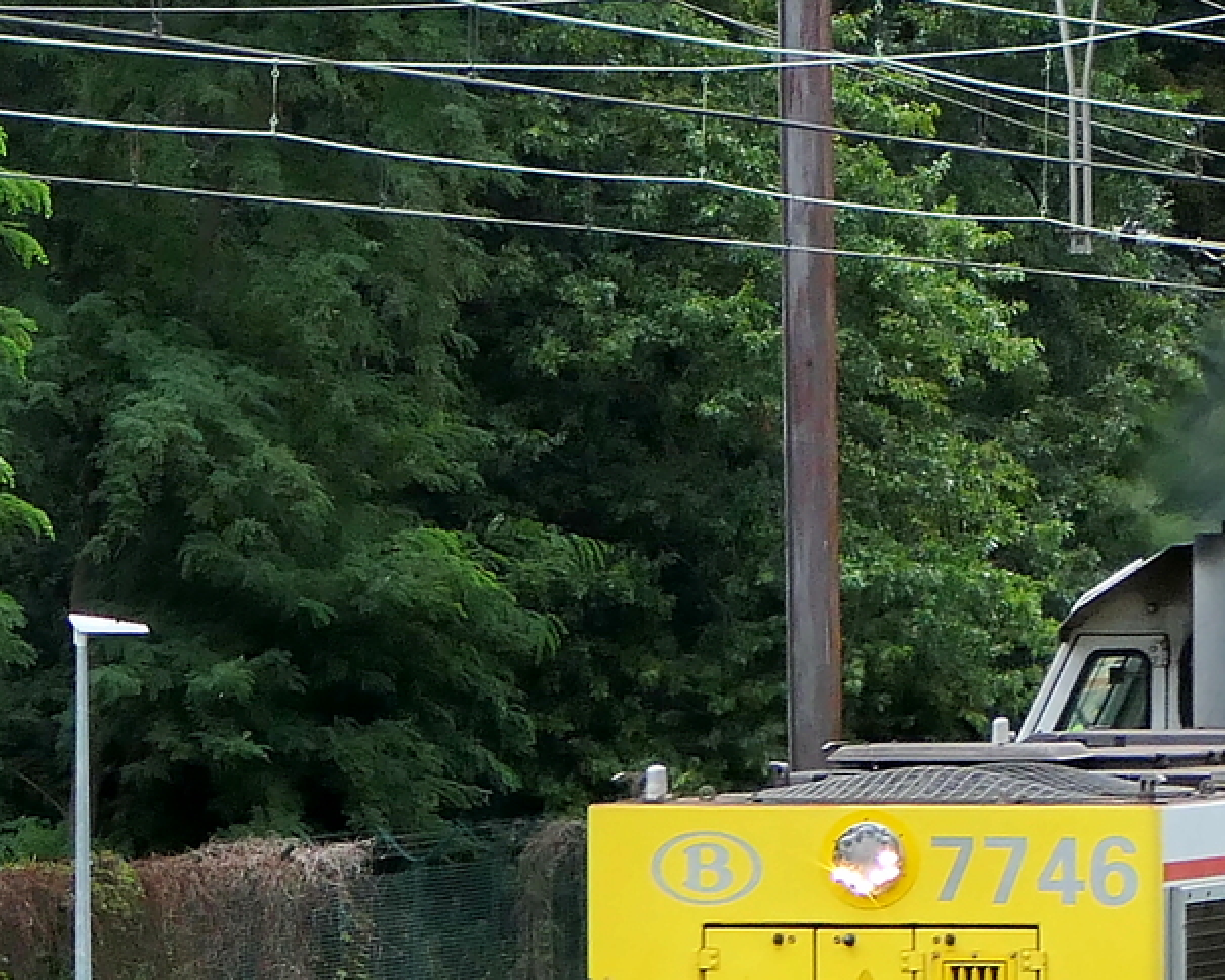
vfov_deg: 6.1
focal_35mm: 253
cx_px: 1490
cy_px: 1014
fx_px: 9173
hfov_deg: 7.6
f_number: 4.5
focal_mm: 37.2
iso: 500
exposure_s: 1/800
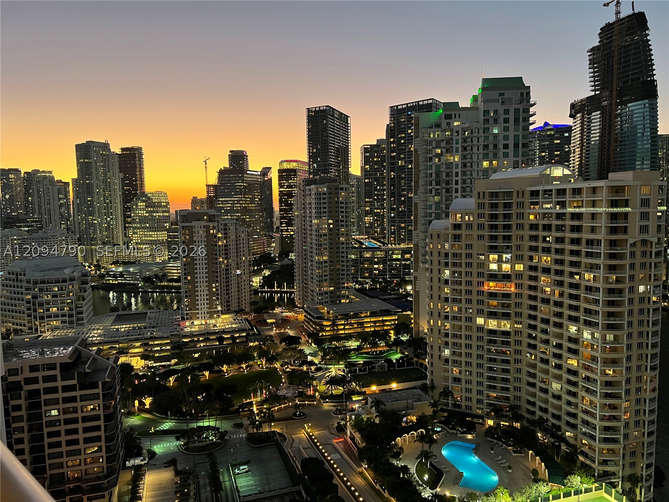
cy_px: 251
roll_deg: +0.7
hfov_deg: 67.3
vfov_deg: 53.1
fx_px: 502
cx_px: 334
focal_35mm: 26
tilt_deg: -4.8
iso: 400
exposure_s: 1/60
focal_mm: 5.7
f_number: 1.5
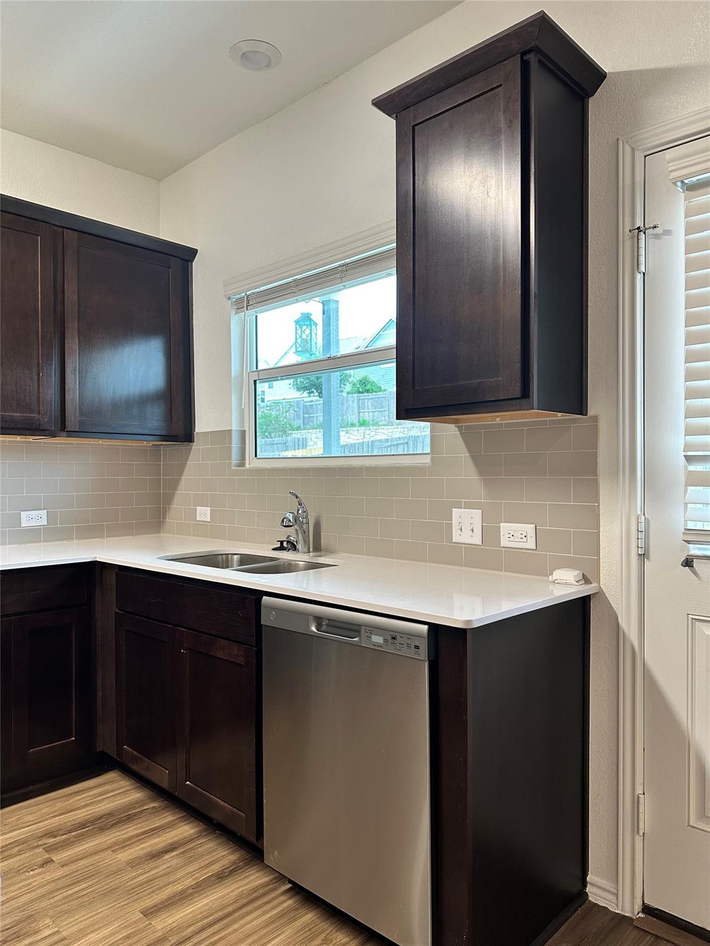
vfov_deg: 71.6
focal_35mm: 24
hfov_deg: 56.8
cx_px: 355
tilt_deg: -0.3
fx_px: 656
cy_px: 473
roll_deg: -0.1
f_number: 1.78
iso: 160
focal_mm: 6.86
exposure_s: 1/60
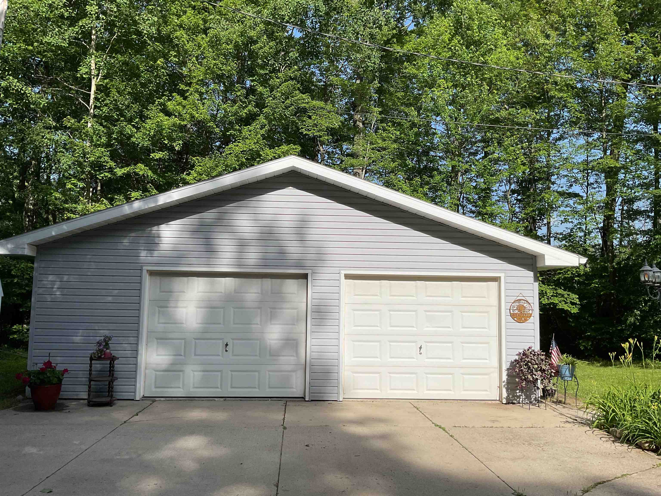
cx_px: 330
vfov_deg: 48.2
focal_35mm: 29
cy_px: 248
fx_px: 554
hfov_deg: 61.7
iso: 16
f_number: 1.8
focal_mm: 3
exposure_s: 1/2320
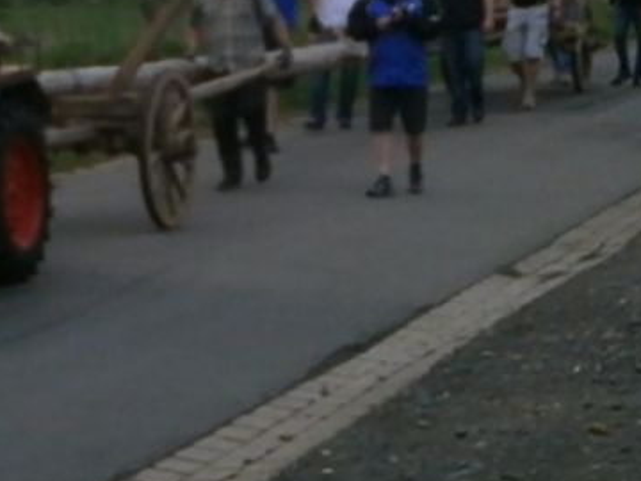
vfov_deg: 9.9
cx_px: 225
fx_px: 2759
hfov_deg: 13.2
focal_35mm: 149
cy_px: 119
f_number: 10
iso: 100
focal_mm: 4.8
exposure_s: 1/80
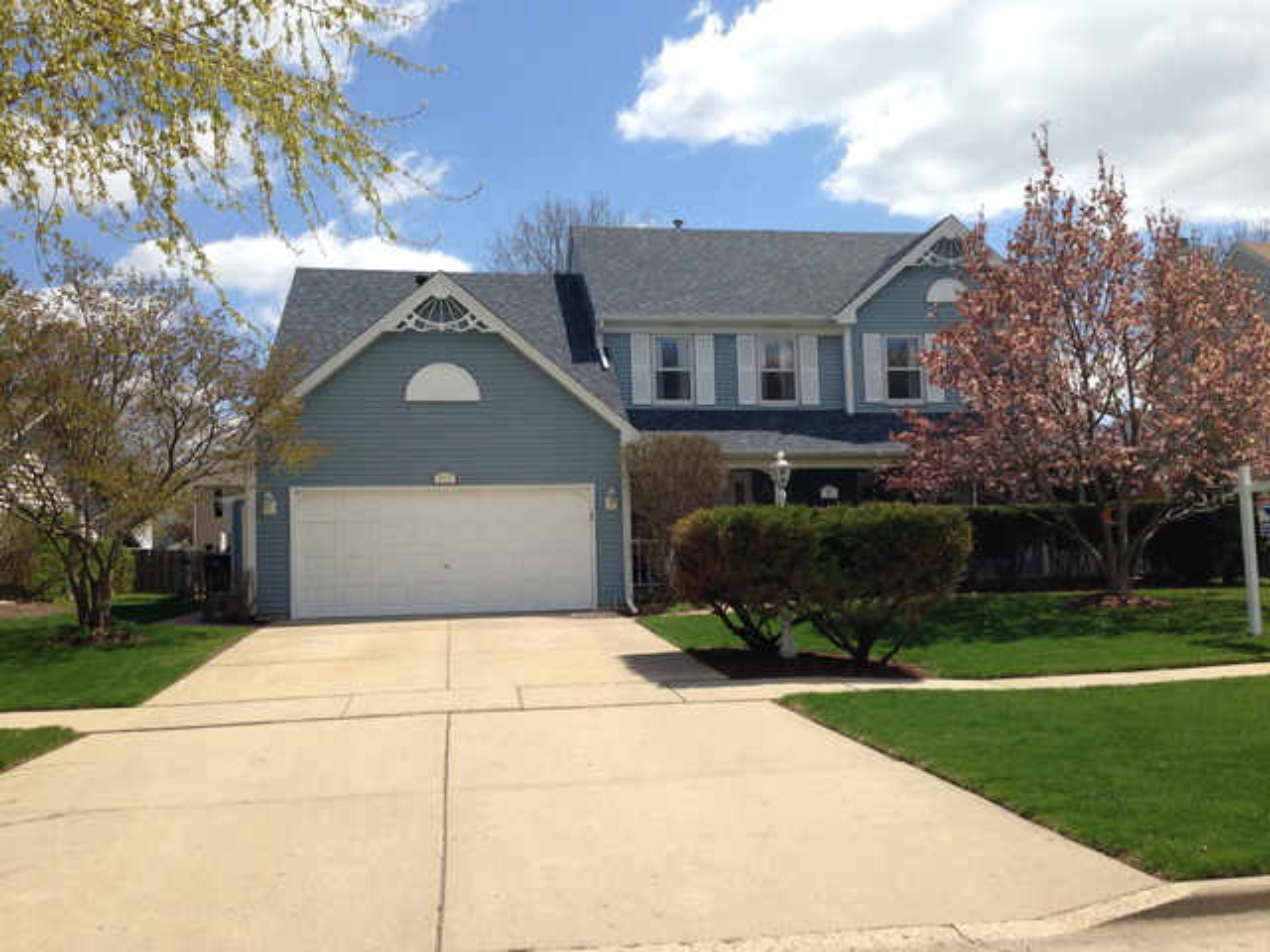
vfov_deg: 42.9
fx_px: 1211
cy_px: 476
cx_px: 635
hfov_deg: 55.4
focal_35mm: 33
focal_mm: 4.12
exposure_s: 1/1595
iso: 50
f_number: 2.4
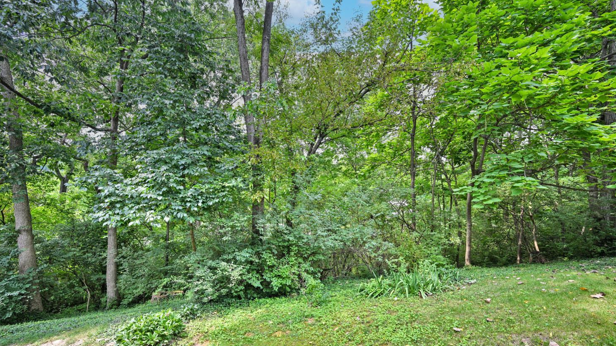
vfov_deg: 70.3
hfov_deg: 103.0
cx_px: 304
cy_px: 193
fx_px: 245
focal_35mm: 15
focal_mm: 14
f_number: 4.5
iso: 200
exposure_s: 1/250
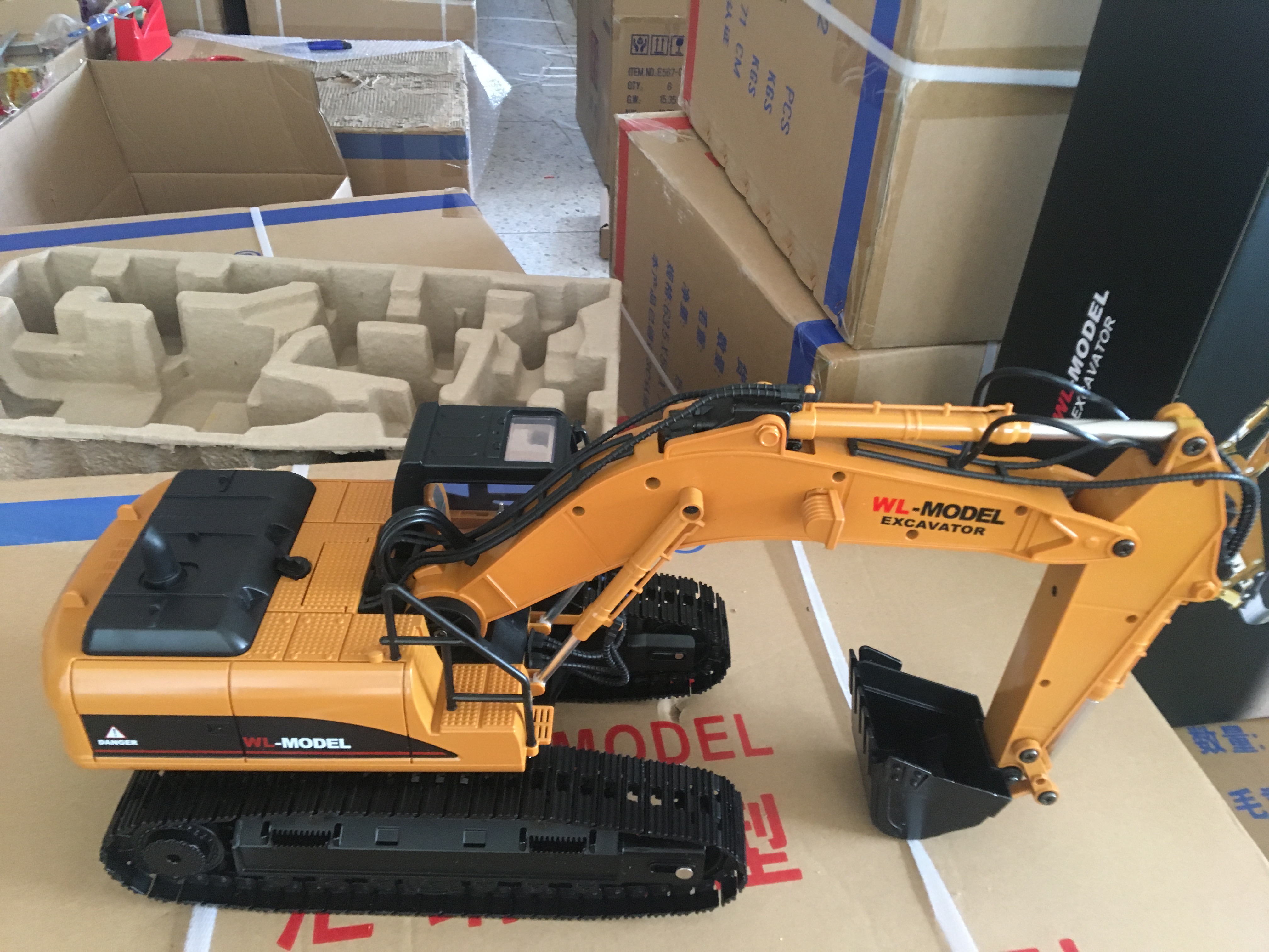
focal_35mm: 29
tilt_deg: -36.2
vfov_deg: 48.2
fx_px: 1063
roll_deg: -5.4
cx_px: 634
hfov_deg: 61.7
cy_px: 476
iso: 250
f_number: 2.2
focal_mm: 4.15
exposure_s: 1/33
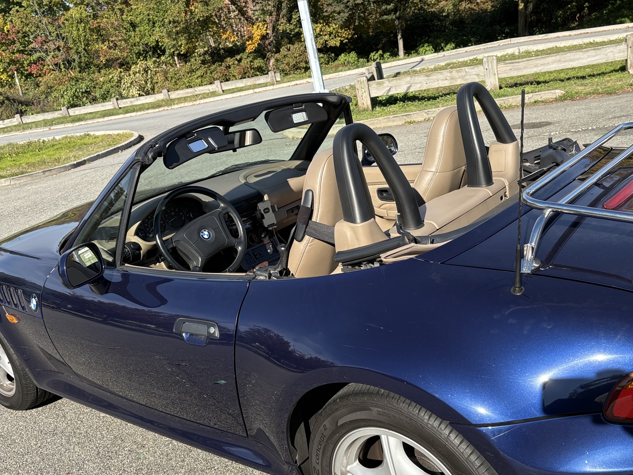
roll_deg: +11.2
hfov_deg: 52.5
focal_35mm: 35
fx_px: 640
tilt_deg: -20.3
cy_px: 294
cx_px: 356
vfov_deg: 40.4
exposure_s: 1/1901
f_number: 1.6
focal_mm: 5.96
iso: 50
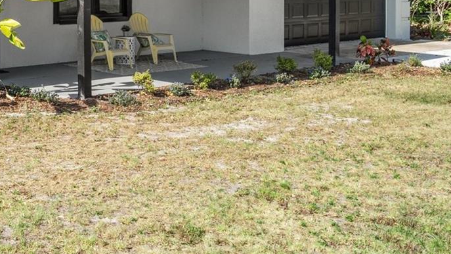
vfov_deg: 19.1
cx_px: -31
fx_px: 729
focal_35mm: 61
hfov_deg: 31.0
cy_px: -4
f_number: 8
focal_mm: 25
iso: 320
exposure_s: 1/250
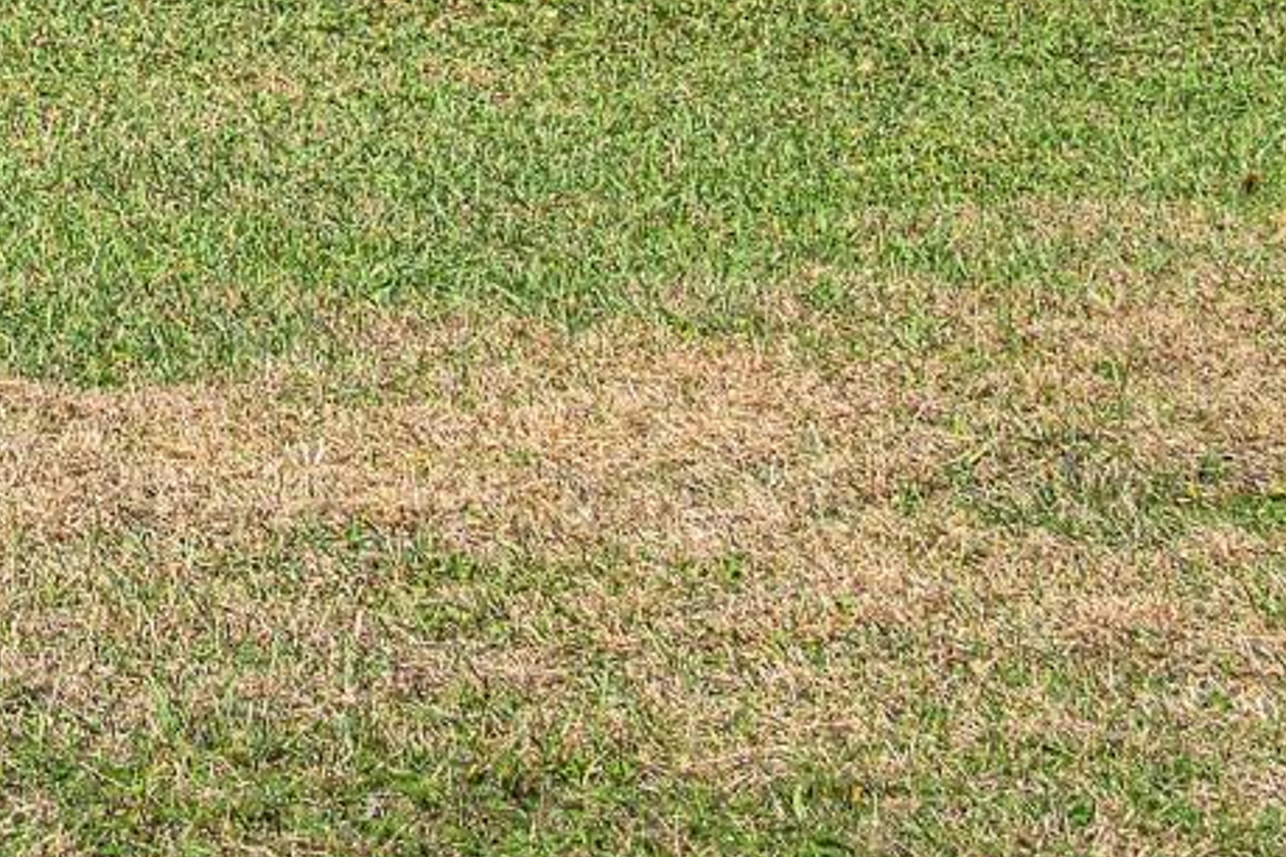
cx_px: -1121
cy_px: -1588
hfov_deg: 10.5
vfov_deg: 6.9
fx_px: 6537
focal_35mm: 183
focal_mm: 28
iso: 100
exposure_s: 1/200
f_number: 10
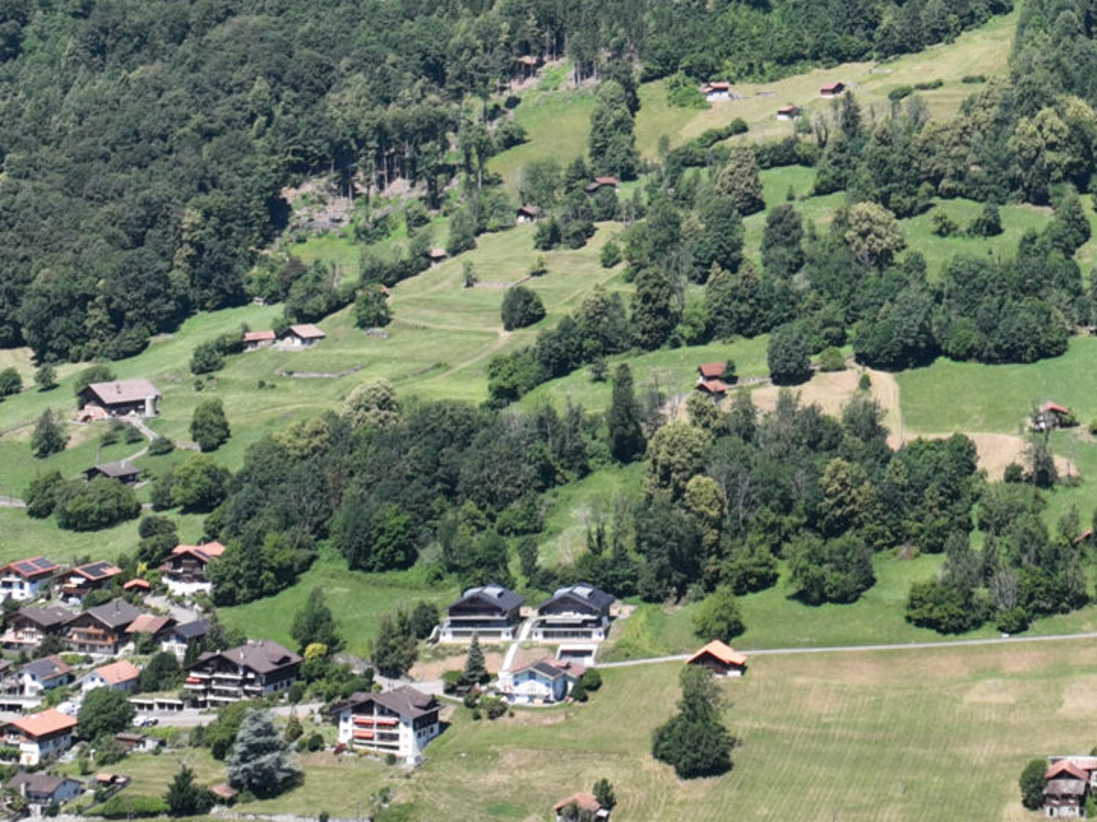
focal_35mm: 85
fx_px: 2693
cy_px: -206
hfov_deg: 22.0
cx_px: 1155
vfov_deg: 16.5
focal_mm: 12.29
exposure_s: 1/1250
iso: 100
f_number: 2.8
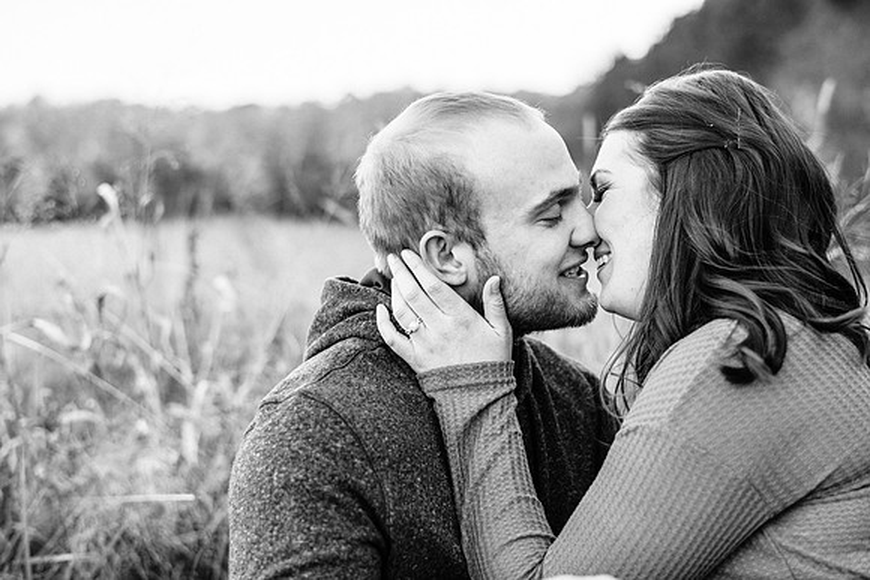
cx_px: 435
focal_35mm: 58
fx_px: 1402
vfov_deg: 23.4
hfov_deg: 34.5
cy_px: 290
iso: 200
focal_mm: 58
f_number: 2.8
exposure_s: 1/200
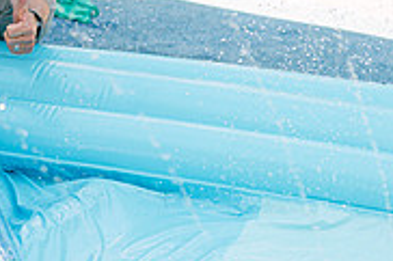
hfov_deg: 15.5
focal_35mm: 122
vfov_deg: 11.2
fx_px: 1331
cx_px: -190
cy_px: 83
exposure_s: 1/2000
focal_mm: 35
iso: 100
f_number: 2
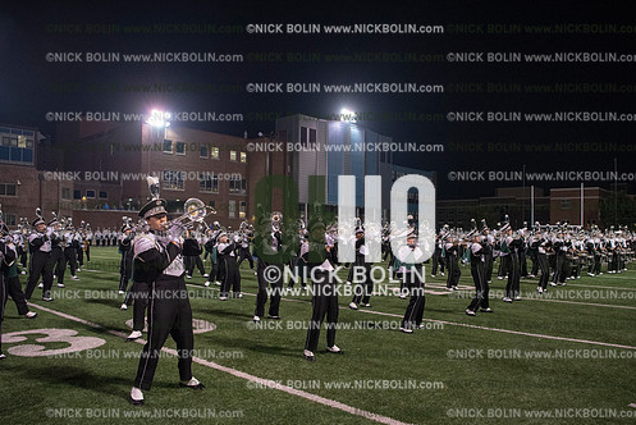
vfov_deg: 46.4
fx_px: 495
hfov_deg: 65.3
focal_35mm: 28
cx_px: 344
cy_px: 236
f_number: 3.2
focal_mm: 24
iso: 3200
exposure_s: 1/500
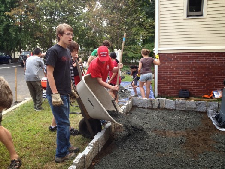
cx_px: 112
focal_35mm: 35
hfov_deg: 52.6
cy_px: 84
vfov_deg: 40.7
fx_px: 227
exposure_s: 1/363
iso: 50
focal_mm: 4.28
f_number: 2.4
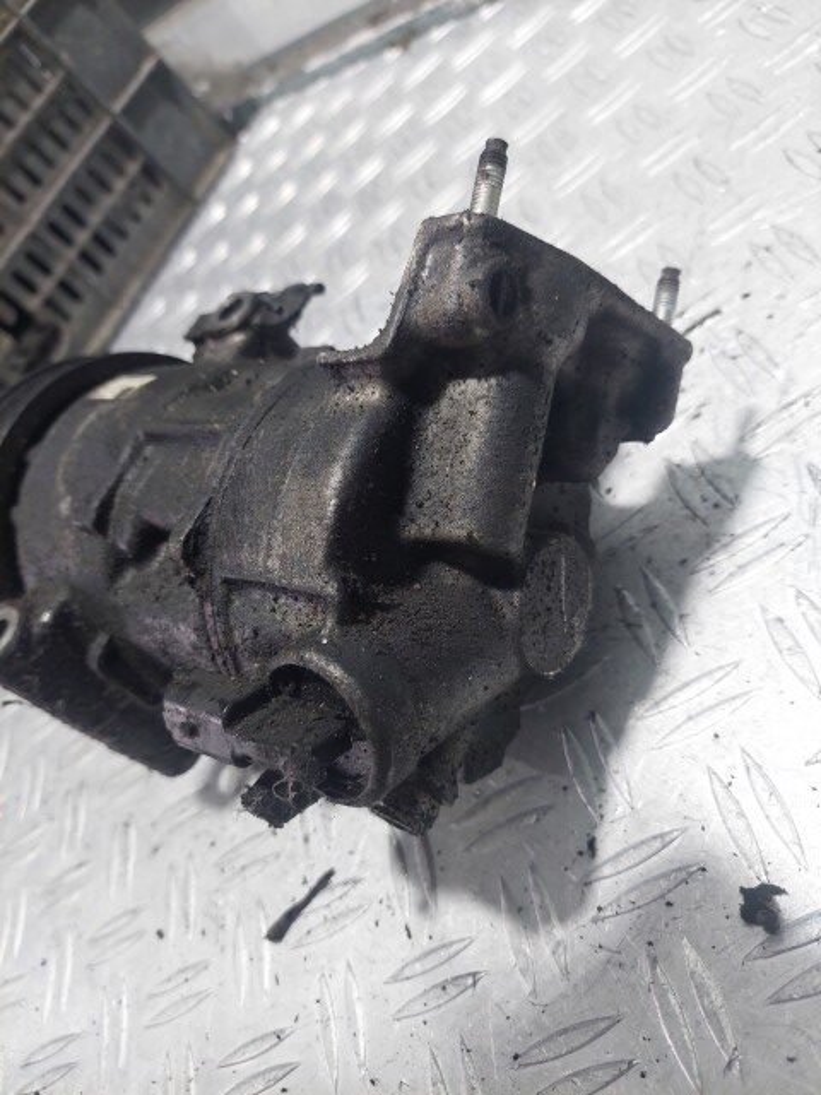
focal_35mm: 25
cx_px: 410
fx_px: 791
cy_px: 548
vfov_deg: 69.4
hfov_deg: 54.9
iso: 125
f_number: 1.8
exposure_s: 1/100
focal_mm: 5.23
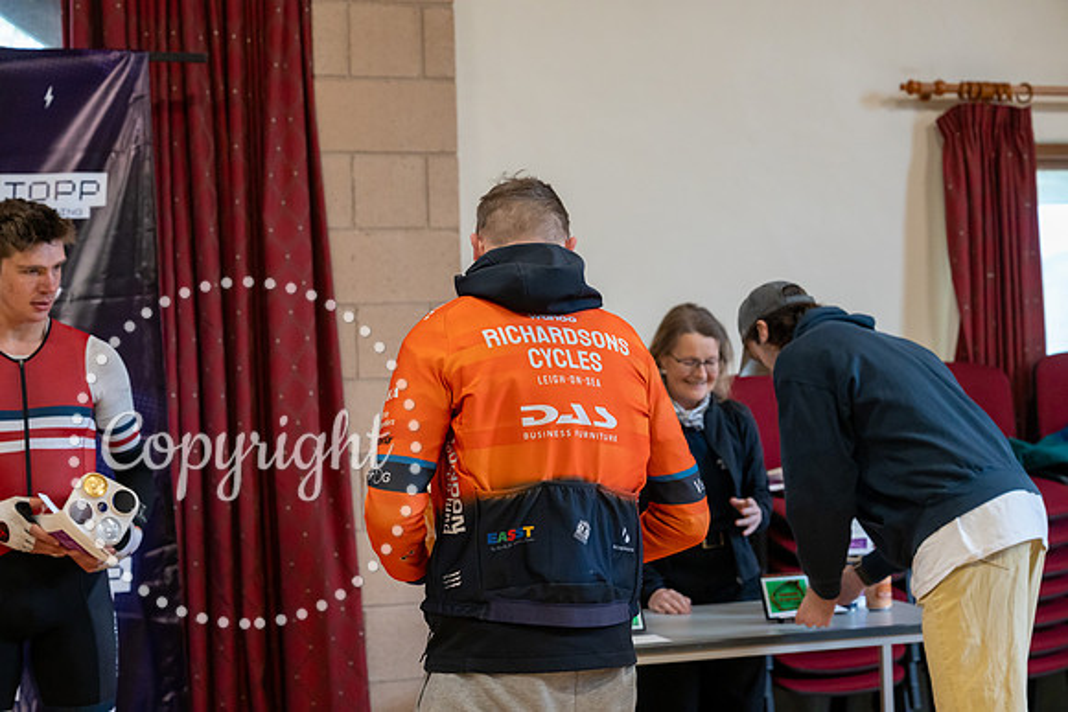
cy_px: 356
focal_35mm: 70
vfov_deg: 19.5
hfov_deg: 28.8
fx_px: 2077
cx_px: 534
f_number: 4
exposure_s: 1/640
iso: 5000
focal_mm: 70
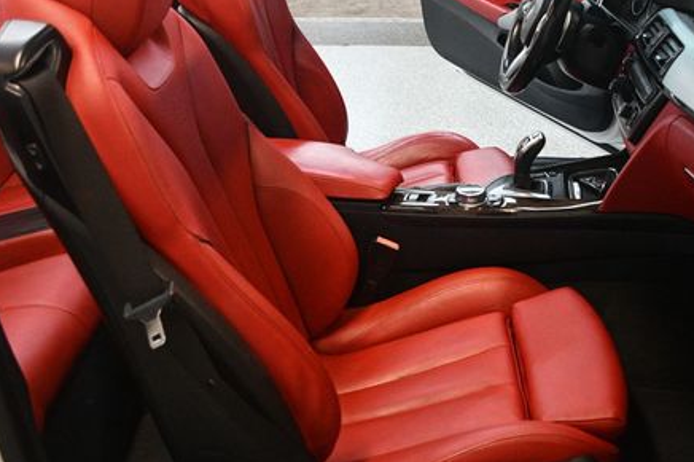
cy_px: 170
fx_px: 848
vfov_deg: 30.3
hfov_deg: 44.2
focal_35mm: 44
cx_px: 428
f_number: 3.5
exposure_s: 1/125
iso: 2500
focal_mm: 20
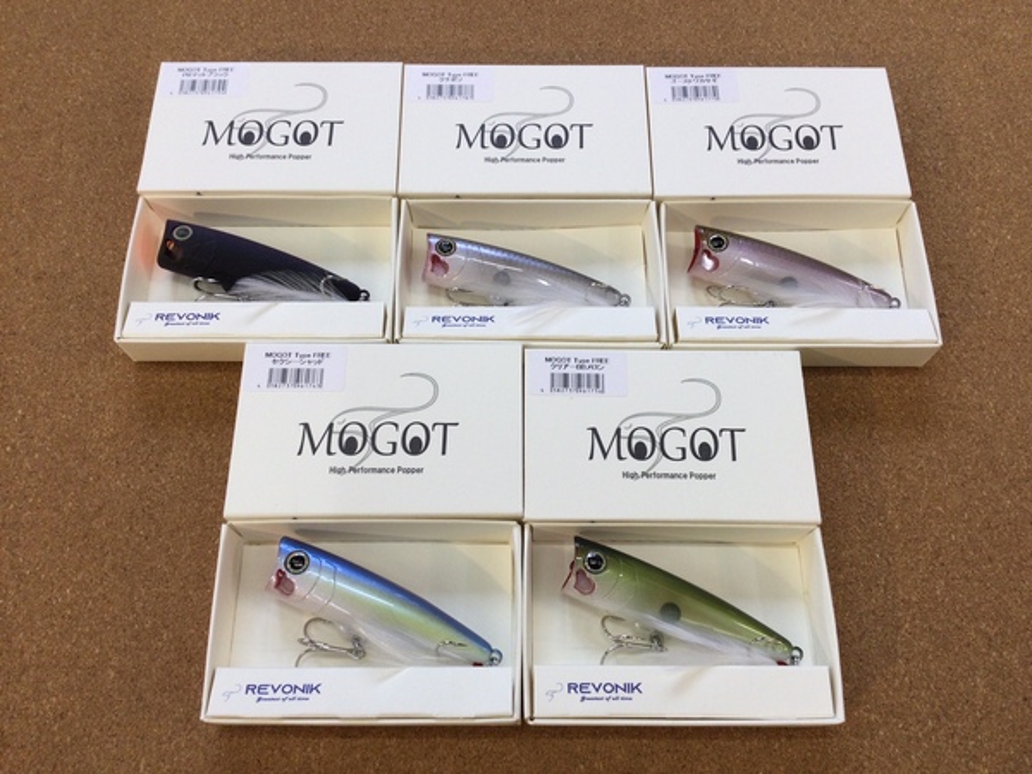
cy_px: 387
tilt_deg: -67.0
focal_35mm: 31
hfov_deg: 58.4
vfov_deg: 45.4
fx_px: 924
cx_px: 516
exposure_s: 1/120
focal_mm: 3.3
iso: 40
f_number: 2.4
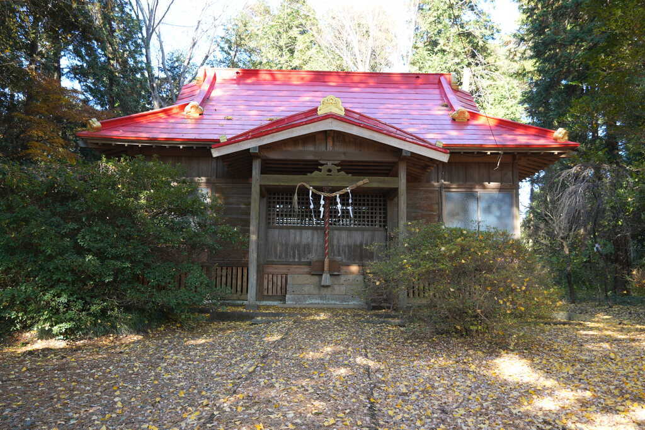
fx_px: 564
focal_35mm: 32
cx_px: 322
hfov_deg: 59.5
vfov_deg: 41.7
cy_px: 215
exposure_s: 1/50
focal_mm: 21
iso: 100
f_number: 4.5
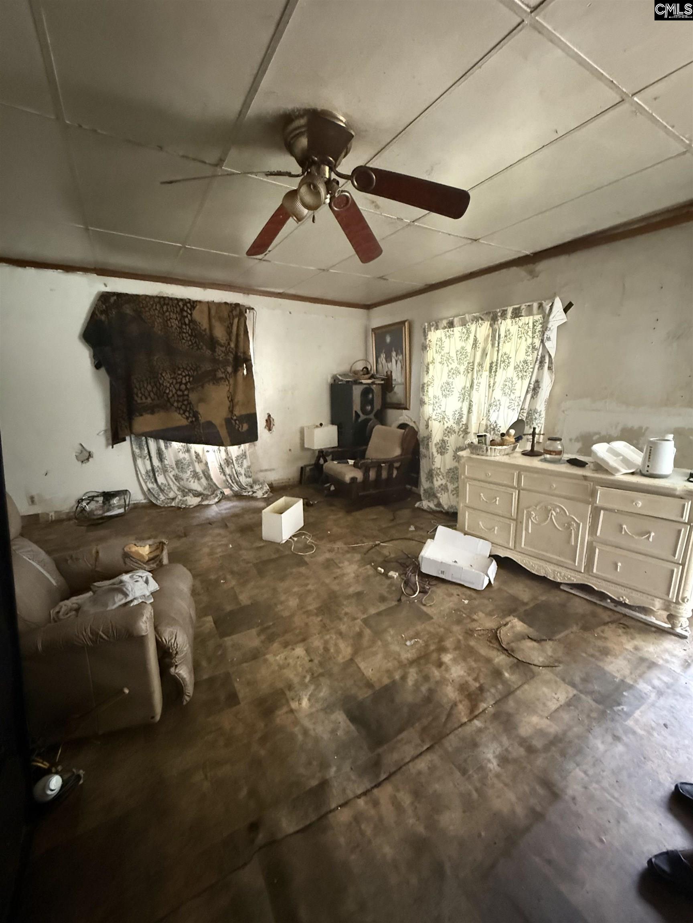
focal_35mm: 14
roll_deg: -1.2
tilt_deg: -10.3
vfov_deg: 102.1
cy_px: 462
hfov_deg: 85.7
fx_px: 374
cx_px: 346
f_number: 2.2
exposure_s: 1/40
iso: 1600
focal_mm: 2.22
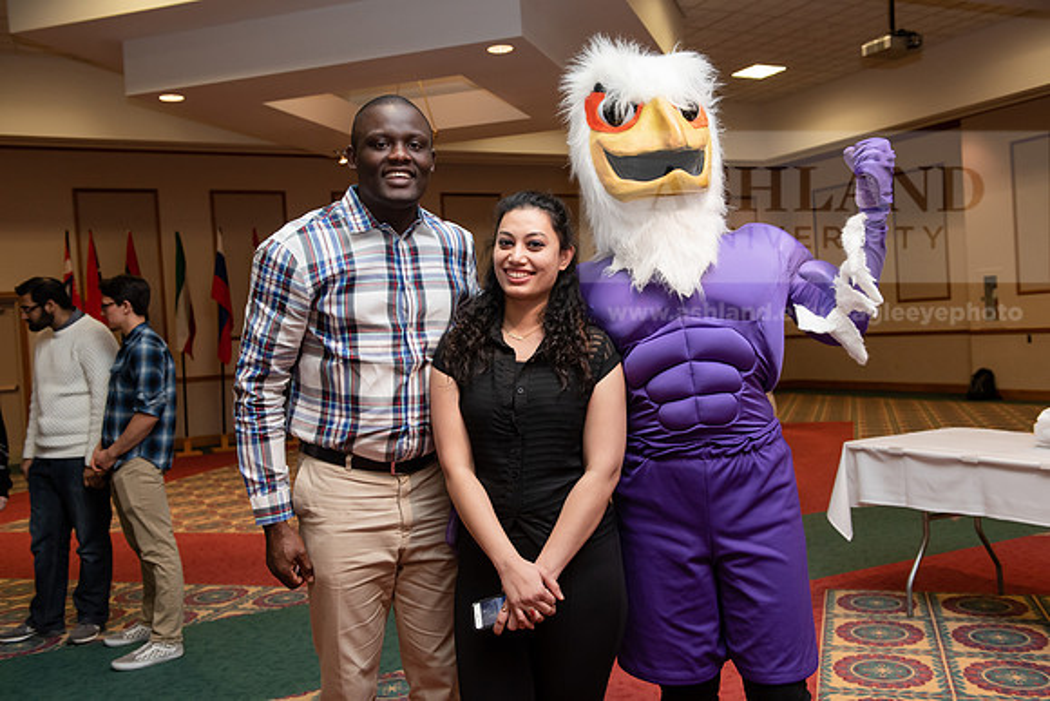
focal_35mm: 34
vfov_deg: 38.9
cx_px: 525
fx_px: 992
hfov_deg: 55.8
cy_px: 350
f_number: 5.6
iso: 1600
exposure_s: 1/200
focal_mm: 34
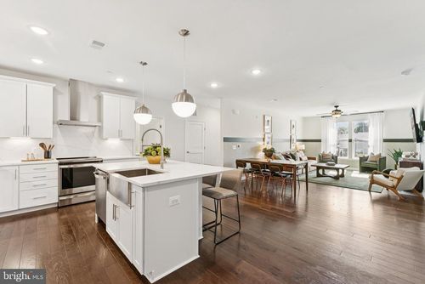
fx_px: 182
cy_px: 142
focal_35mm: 15
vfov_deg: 75.9
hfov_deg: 98.9
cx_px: 212
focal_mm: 15.4
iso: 250
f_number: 9
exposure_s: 1/6
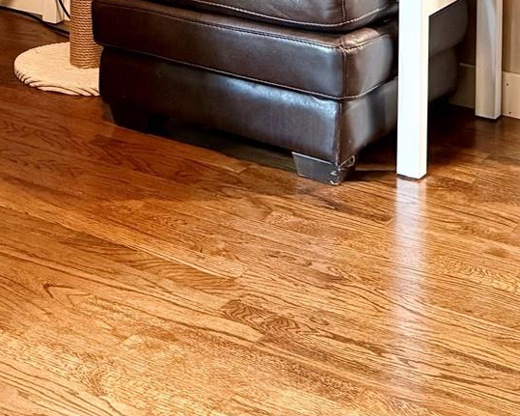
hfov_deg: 21.1
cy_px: -307
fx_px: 1369
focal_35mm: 89
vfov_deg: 15.2
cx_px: 56
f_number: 1.78
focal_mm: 6.76
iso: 1600
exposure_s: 1/30
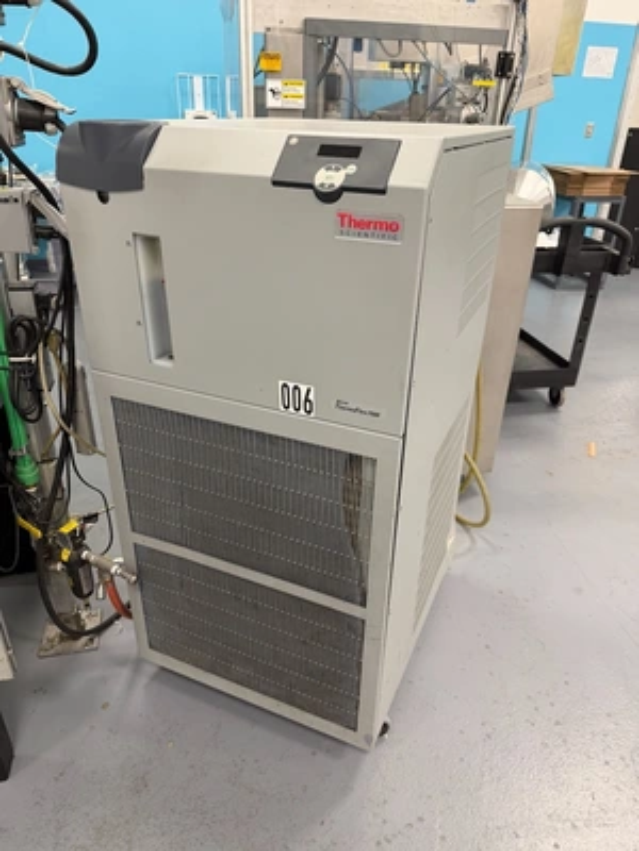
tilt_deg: -27.1
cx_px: 320
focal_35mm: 24
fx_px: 591
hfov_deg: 56.8
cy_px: 426
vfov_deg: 71.6
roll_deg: -1.7
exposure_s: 1/60
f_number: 1.78
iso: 250
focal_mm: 6.76
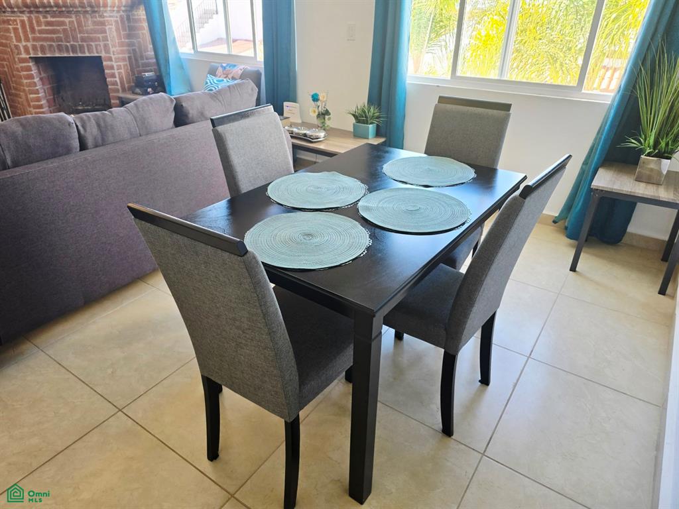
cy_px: 254
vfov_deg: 58.9
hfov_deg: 73.9
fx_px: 451
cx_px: 340
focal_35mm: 23
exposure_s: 1/120
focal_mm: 6.3
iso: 80
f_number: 1.7
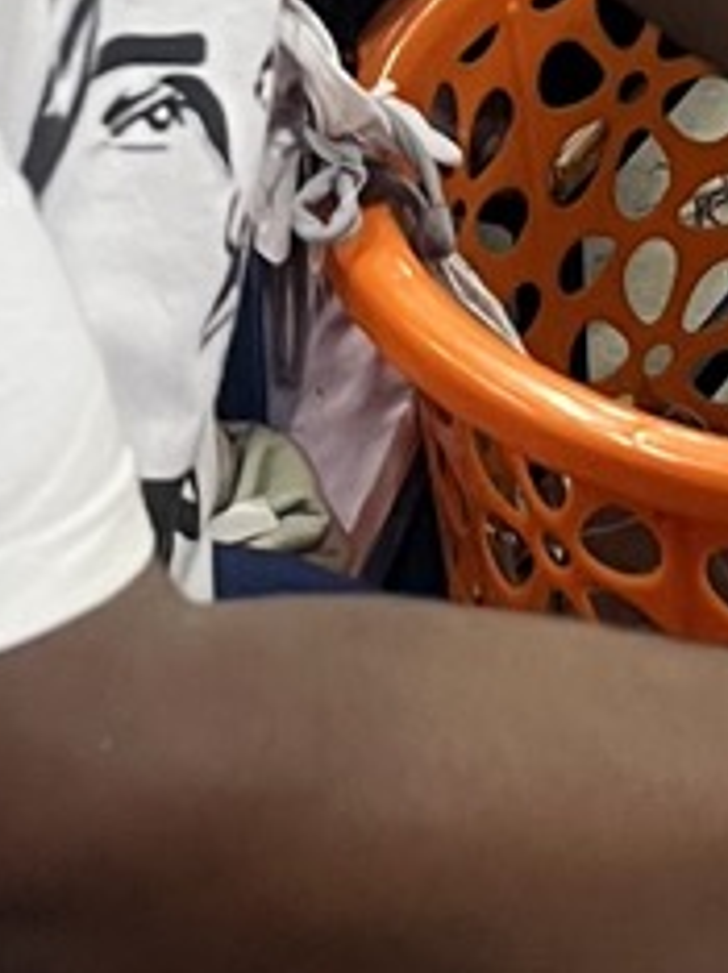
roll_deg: +4.7
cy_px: 279
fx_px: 5000
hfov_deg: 8.3
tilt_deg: -32.2
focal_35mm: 178
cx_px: 366
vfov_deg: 11.1
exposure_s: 1/50
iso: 80
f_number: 1.6
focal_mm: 5.1
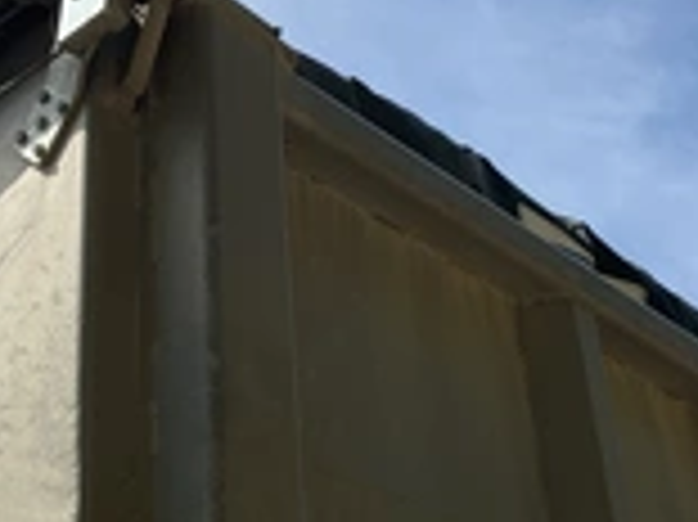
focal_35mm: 75
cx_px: 387
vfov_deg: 19.6
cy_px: 338
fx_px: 1511
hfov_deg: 26.0
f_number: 1.8
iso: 25
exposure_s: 1/2058
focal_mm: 3
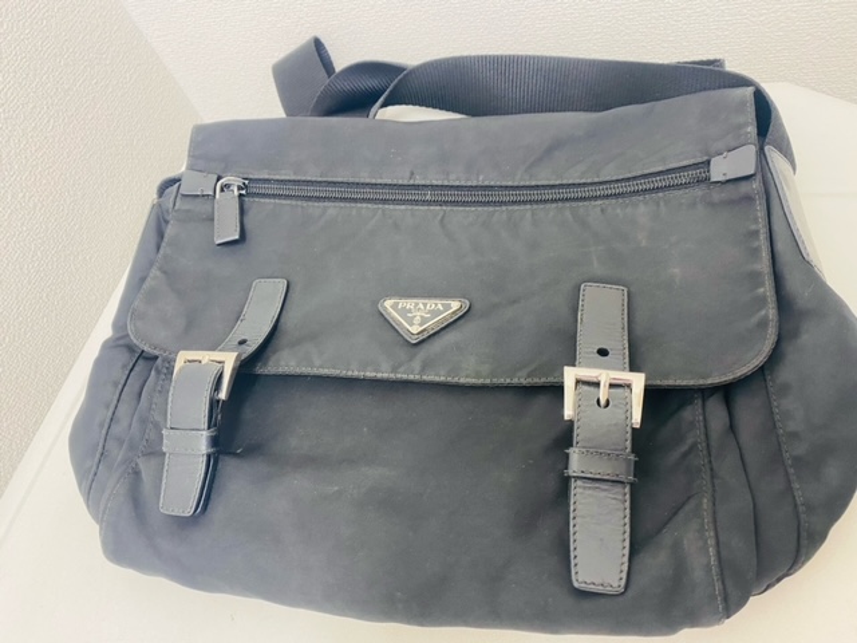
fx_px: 644
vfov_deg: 53.1
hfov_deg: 67.3
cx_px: 428
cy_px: 322
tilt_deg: -52.1
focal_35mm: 26
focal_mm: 4.25
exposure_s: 1/60
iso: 200
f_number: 1.8
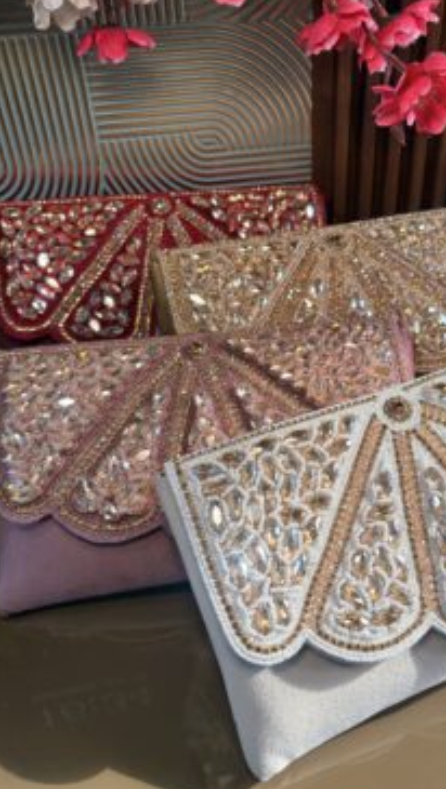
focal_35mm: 31
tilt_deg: -38.7
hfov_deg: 37.6
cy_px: 385
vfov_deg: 62.6
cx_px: 281
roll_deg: +0.8
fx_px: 650
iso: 40
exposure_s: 1/100
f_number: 1.6
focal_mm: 5.96
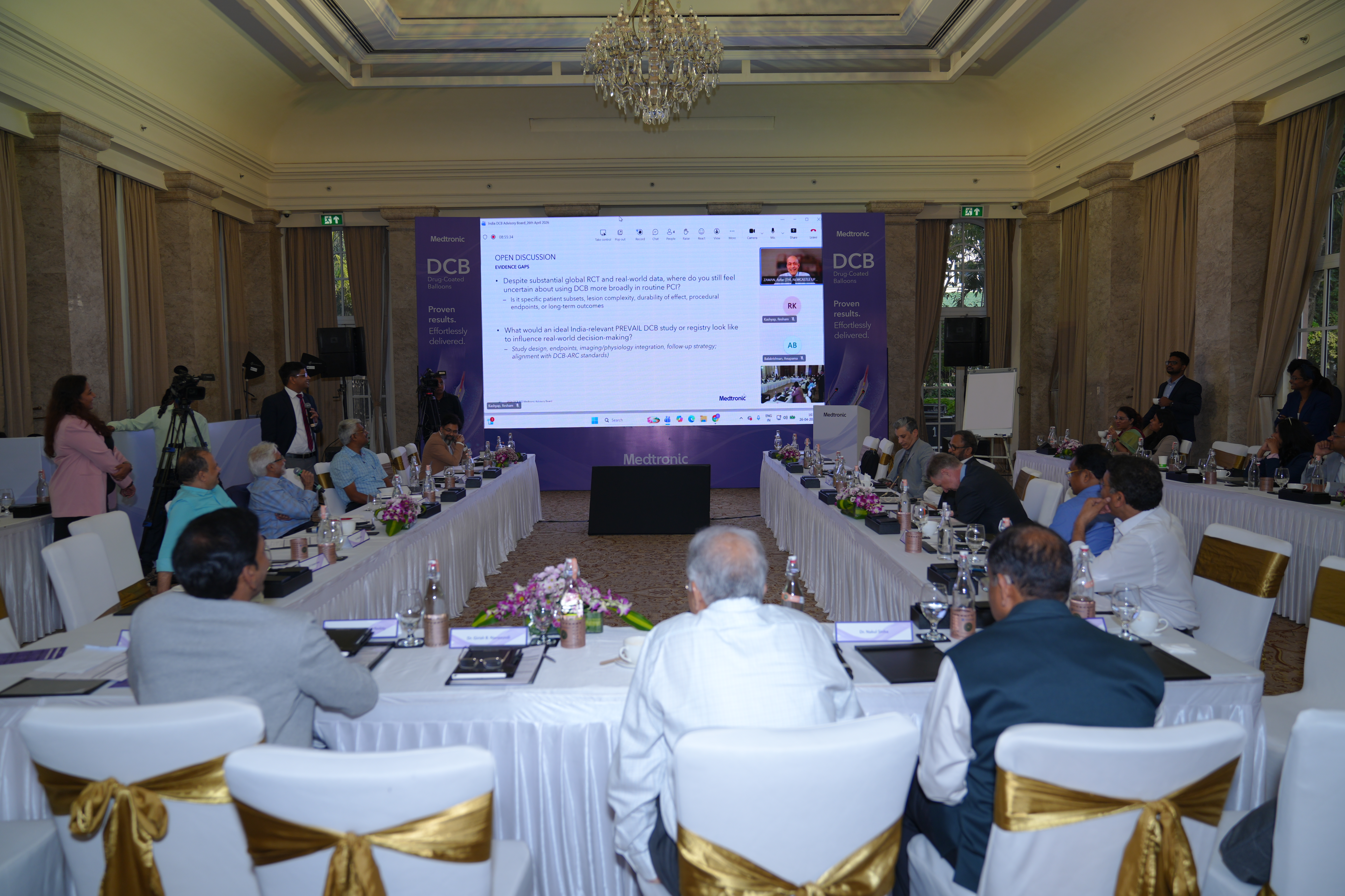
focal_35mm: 24
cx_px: 672
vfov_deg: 53.1
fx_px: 897
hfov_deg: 73.7
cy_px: 448
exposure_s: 1/250
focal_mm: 24
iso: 160
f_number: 2.8
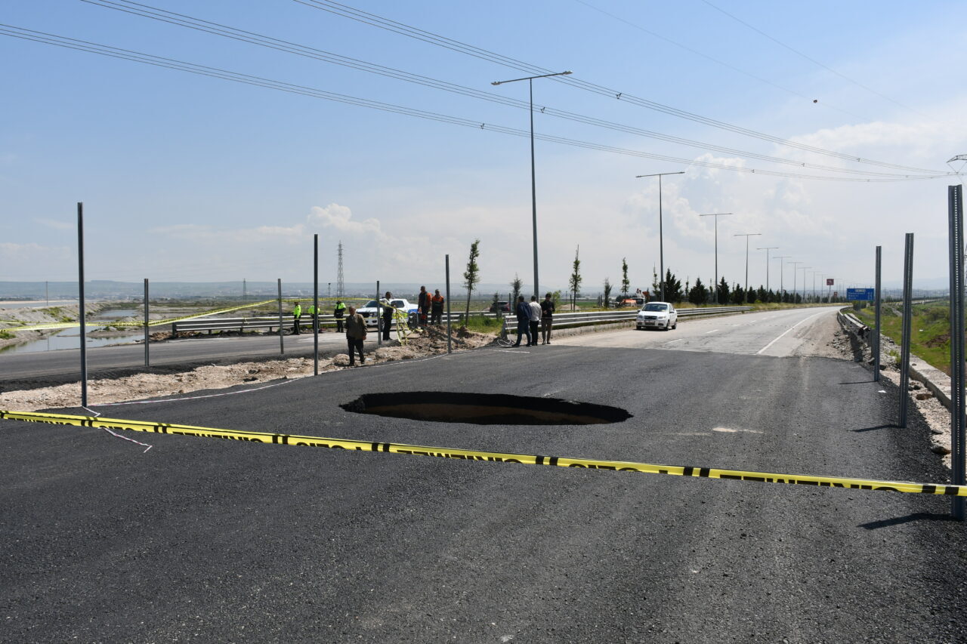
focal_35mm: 27
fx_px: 725
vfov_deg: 47.9
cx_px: 484
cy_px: 322
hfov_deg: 67.4
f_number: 10
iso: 100
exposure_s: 1/400
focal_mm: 18
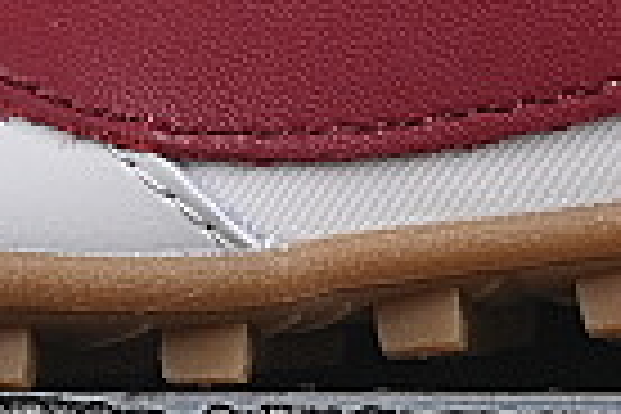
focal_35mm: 585
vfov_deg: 2.3
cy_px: -612
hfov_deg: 3.5
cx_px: 315
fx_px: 10090
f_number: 8
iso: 160
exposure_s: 1/80
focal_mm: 50
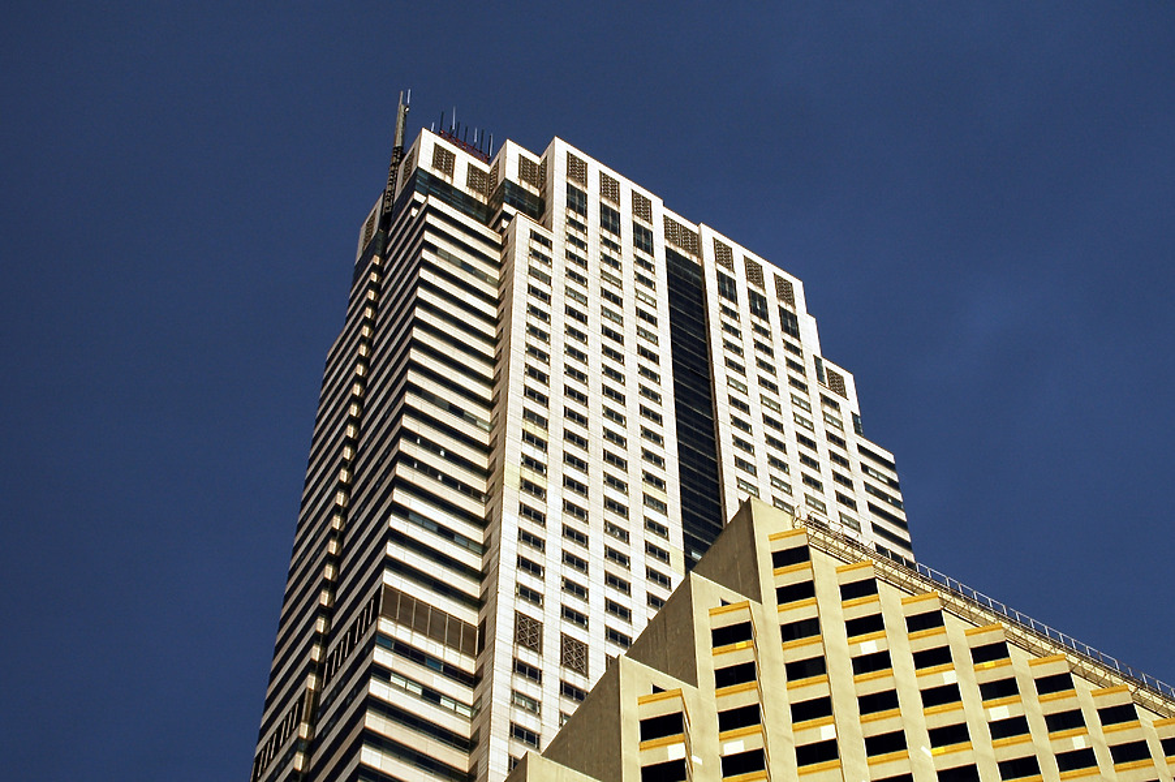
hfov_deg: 35.1
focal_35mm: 57
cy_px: 391
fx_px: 1859
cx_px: 588
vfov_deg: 23.7
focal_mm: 38
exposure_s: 1/320
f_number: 9
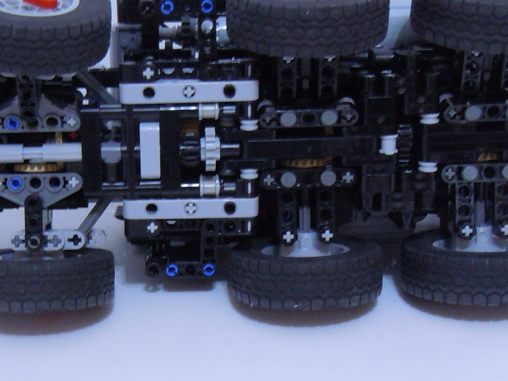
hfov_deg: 27.4
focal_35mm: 70
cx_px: 134
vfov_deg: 21.0
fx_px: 1027
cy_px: 218
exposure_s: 1/8
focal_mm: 5.4
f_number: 3.5
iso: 400
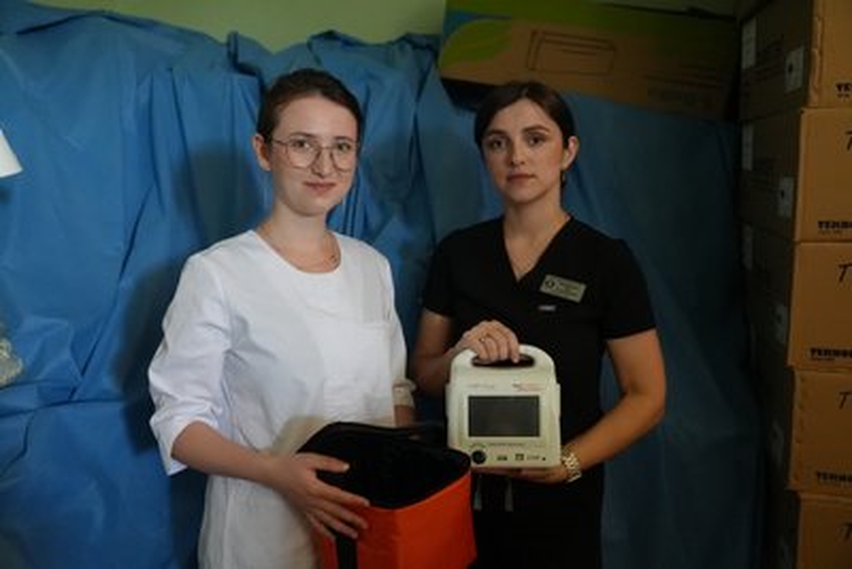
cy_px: 284
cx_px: 426
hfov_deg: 60.3
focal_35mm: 31
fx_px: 734
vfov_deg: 42.4
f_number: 2.8
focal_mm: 31
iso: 12800
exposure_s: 1/100
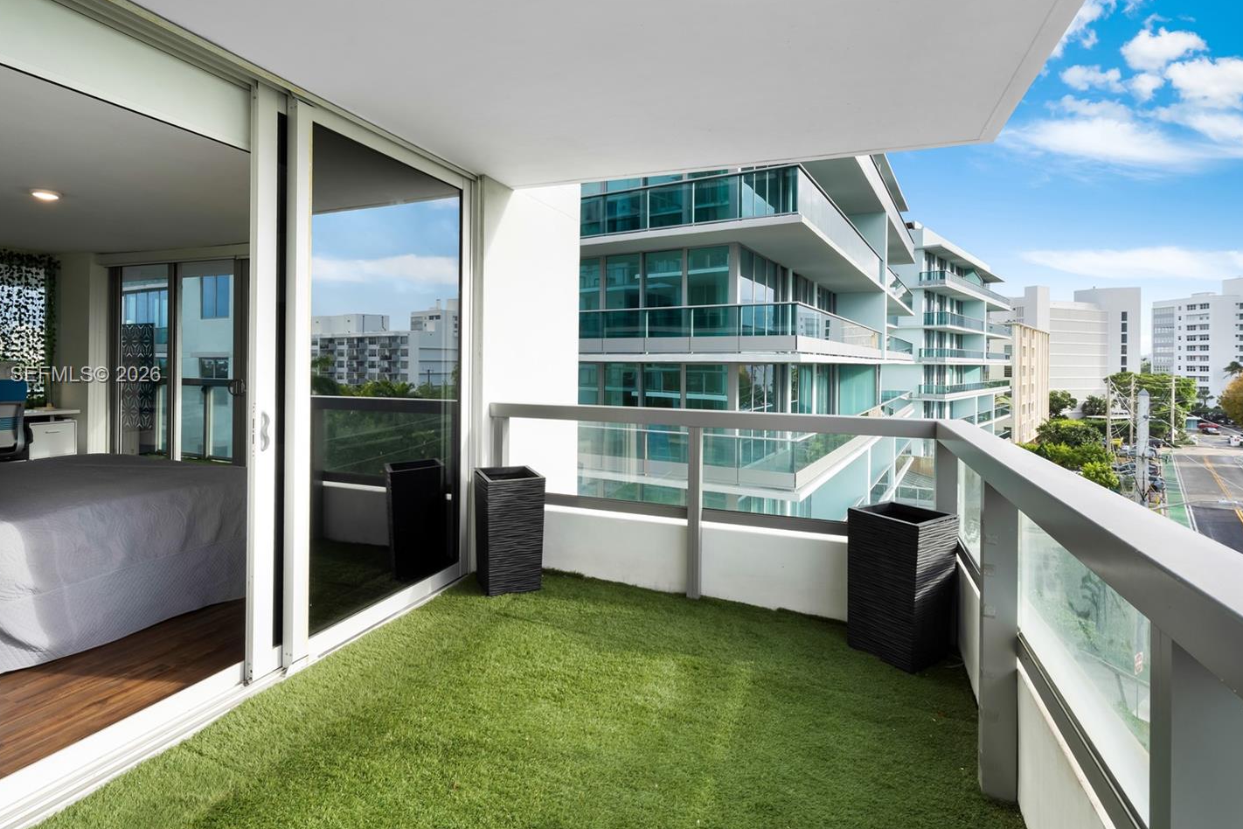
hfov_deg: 89.9
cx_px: 588
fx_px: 621
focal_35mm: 18
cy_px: 376
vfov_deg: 67.2
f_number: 11
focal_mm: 16
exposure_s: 1/10
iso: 100
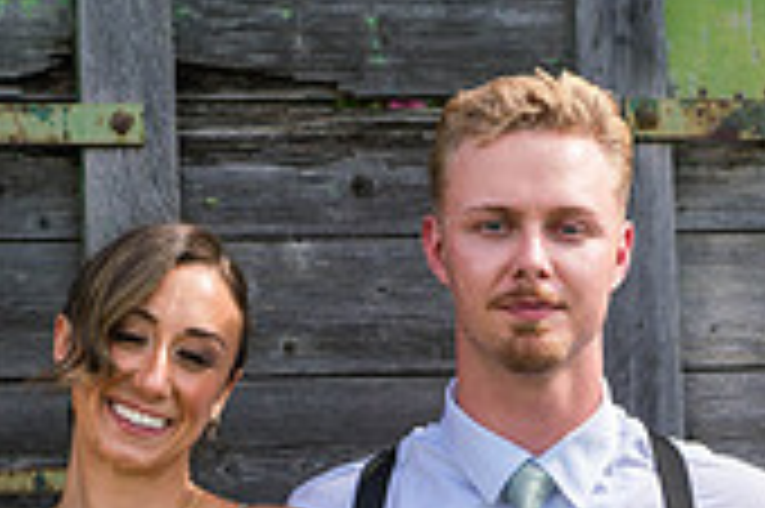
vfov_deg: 5.7
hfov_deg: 8.6
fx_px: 5074
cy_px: 852
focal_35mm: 239
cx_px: 328
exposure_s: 1/640
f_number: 5
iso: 400
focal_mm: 70
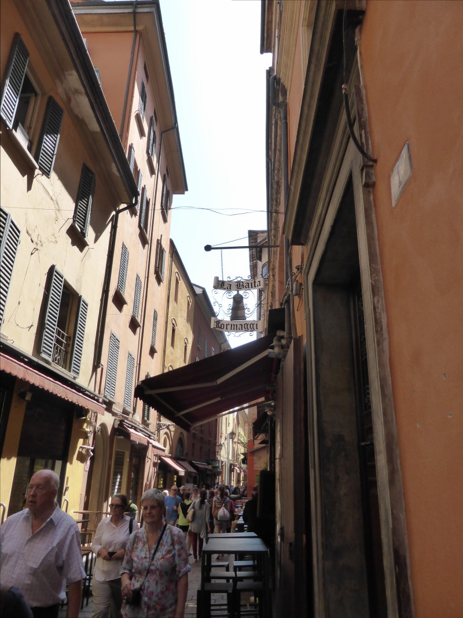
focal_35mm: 25
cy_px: 309
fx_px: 446
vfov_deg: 69.4
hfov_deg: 54.9
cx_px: 232
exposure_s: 1/400
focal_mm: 4.3
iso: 200
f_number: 3.3
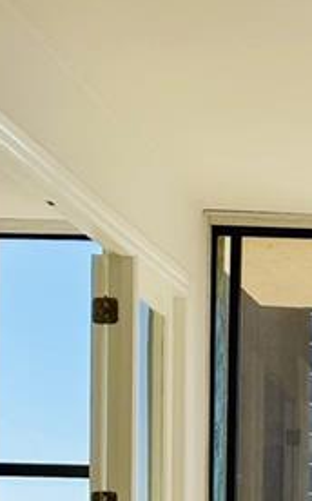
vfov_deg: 16.1
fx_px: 1636
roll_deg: -2.0
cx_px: 599
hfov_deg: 10.2
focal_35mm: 120
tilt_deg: -2.0
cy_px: 733
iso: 32
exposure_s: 1/891
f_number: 1.8
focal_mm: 4.25
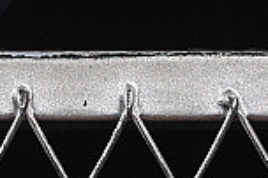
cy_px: -345
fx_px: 3964
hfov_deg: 3.8
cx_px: -413
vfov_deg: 2.5
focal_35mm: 533
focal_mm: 50
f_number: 7.1
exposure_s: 1/60
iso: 160
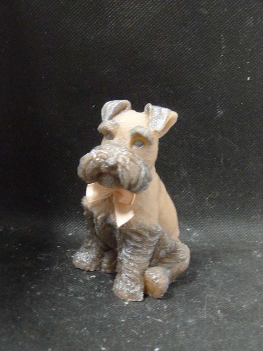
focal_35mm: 64
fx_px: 648
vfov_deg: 30.3
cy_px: 176
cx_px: 132
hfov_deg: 22.9
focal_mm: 11.6
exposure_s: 1/10
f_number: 3.3
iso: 800
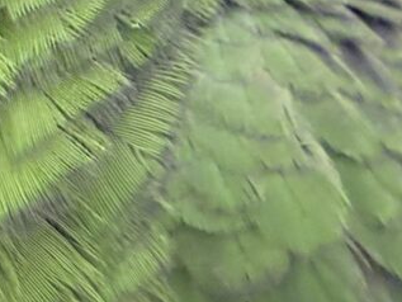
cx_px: 88
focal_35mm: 197
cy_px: -263
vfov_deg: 7.3
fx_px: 2289
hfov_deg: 10.0
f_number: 1.6
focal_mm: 5.96
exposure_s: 1/50
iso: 64
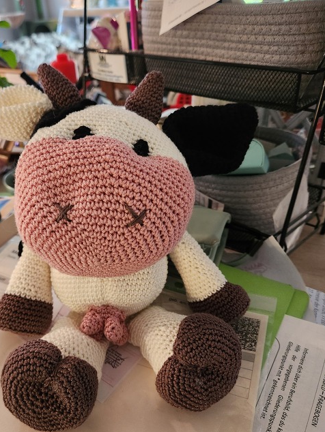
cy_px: 239
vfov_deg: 61.5
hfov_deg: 47.9
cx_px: 124
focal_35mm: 29
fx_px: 363
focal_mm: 5.4
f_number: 1.8
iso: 640
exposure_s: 1/50
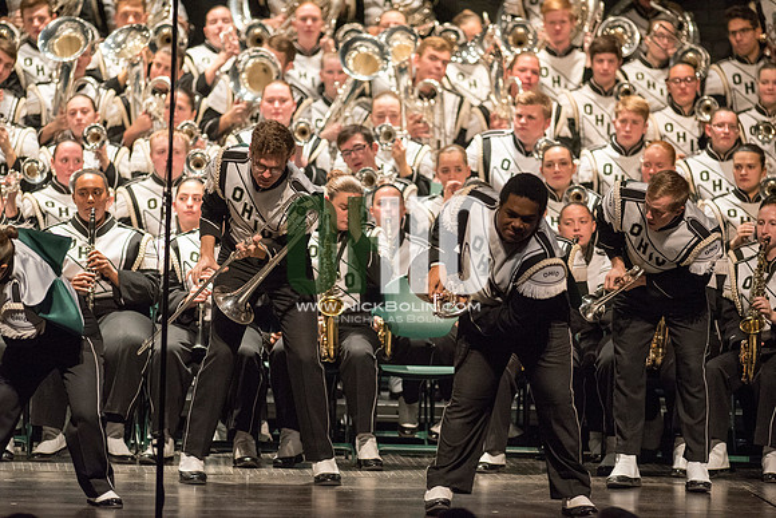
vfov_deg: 4.6
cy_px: 259
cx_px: 388
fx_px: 6468
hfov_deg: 6.9
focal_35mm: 300
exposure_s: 1/500
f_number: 2.8
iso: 4000
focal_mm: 300
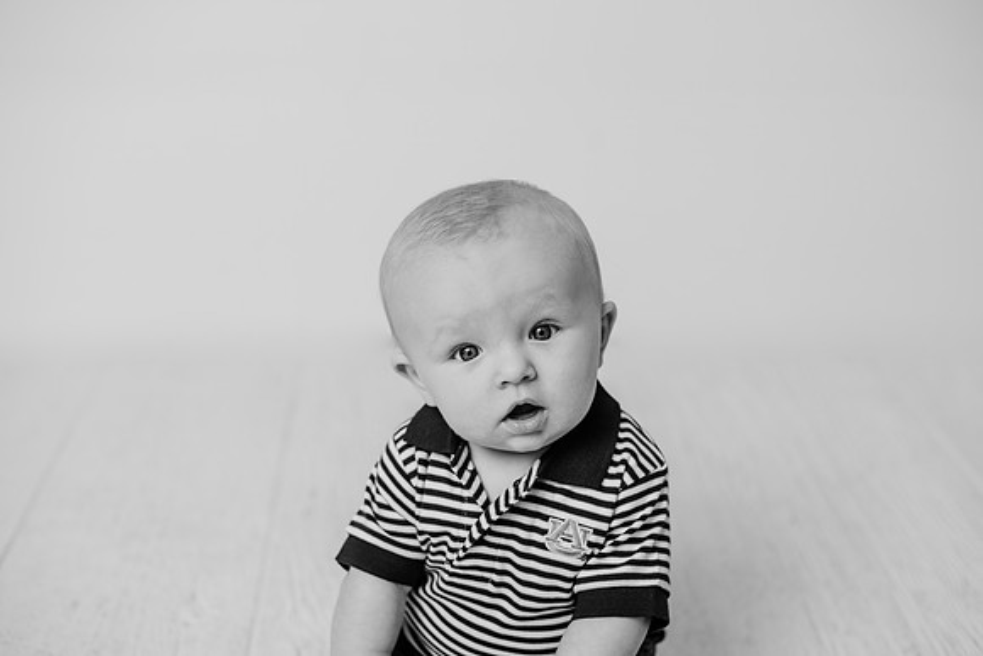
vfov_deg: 25.3
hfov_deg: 37.2
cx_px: 511
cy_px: 327
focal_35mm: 53
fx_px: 1460
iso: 125
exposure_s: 1/160
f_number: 2.8
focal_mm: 50
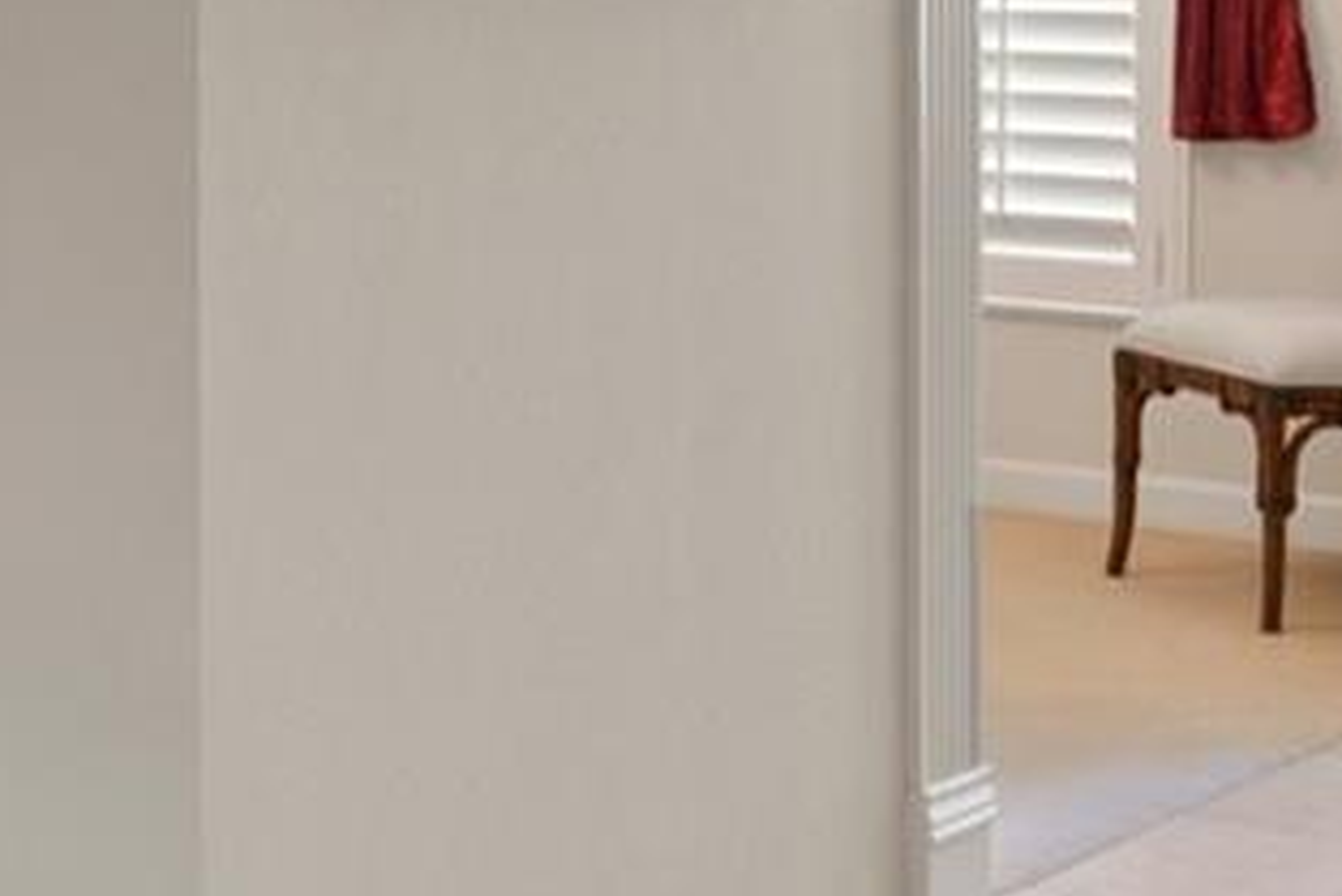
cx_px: 180
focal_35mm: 92
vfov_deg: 14.6
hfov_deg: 21.7
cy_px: 0
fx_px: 3431
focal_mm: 18
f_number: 8
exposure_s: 1/1.25
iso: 400
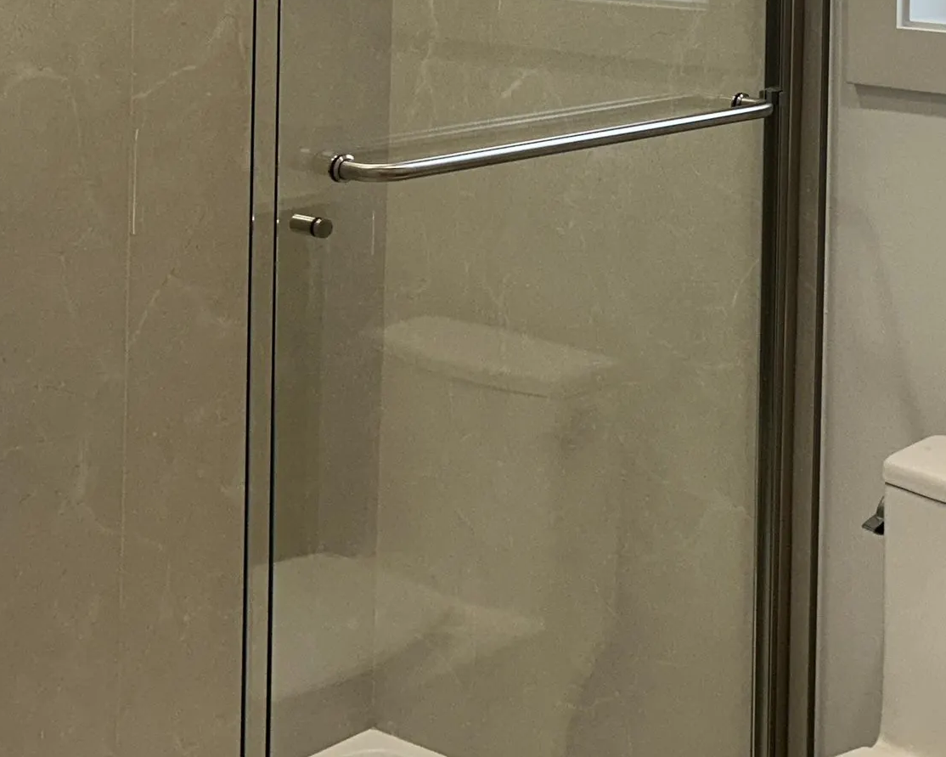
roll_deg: -0.1
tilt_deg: -0.1
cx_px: 885
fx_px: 1960
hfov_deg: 26.1
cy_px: -167
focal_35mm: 70
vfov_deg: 20.4
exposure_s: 1/120
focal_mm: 5.7
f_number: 1.5
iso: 50
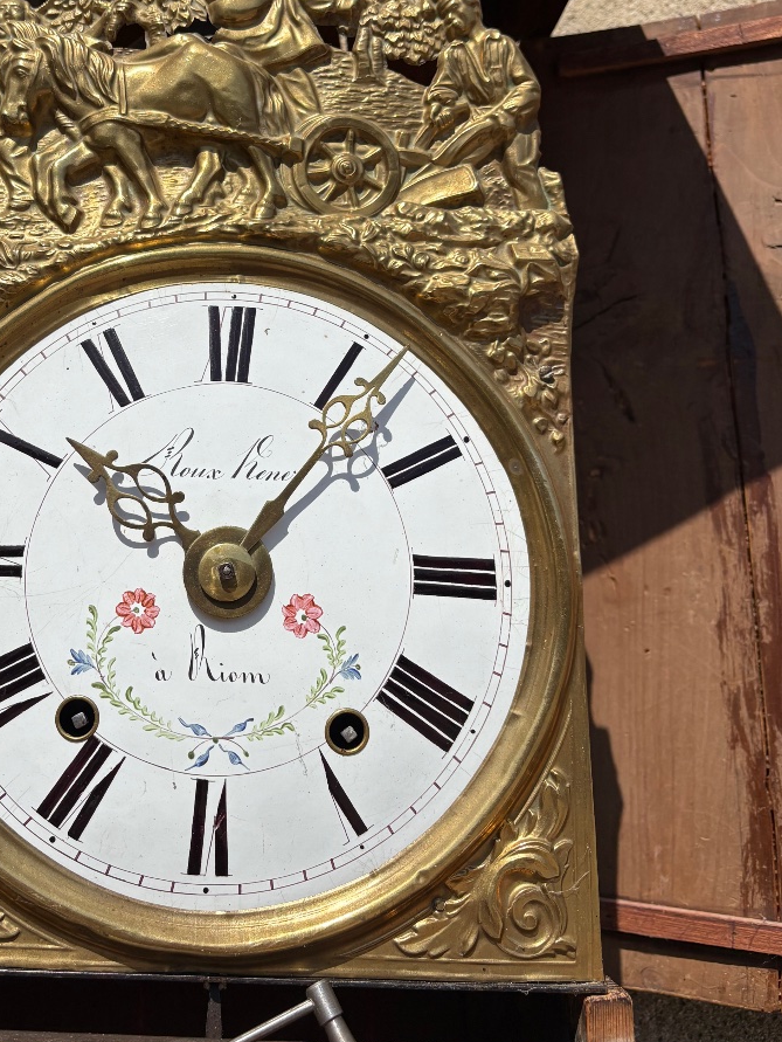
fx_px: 1053
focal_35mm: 35
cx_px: 270
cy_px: 374
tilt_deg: +16.5
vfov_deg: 51.9
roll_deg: -1.4
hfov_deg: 40.3
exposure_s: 1/8850
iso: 50
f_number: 1.6
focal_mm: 5.96
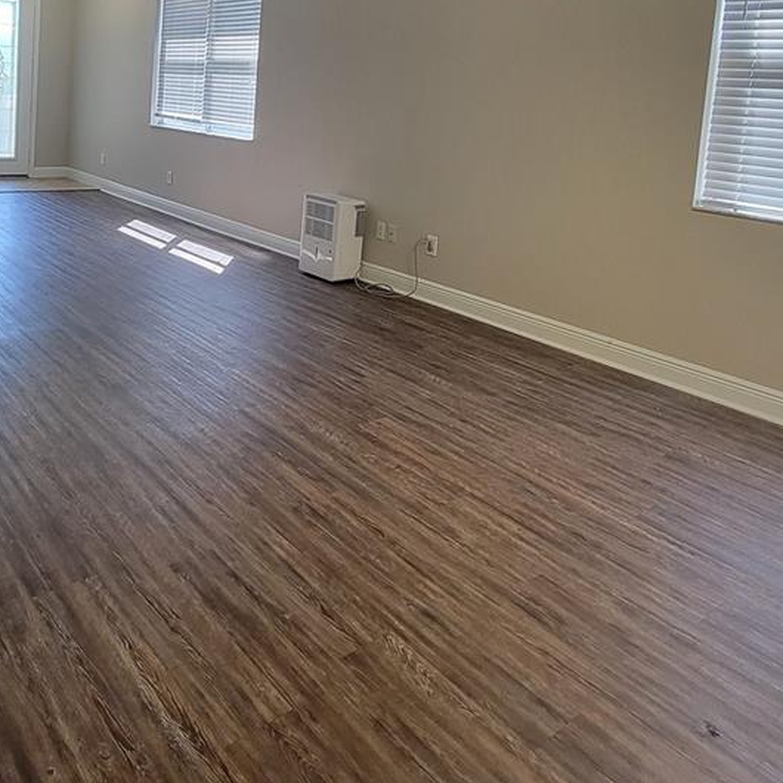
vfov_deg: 56.2
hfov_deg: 58.8
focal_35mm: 26
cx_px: 230
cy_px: 148
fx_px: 665
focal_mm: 2.2
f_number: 2.2
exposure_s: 1/60
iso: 125
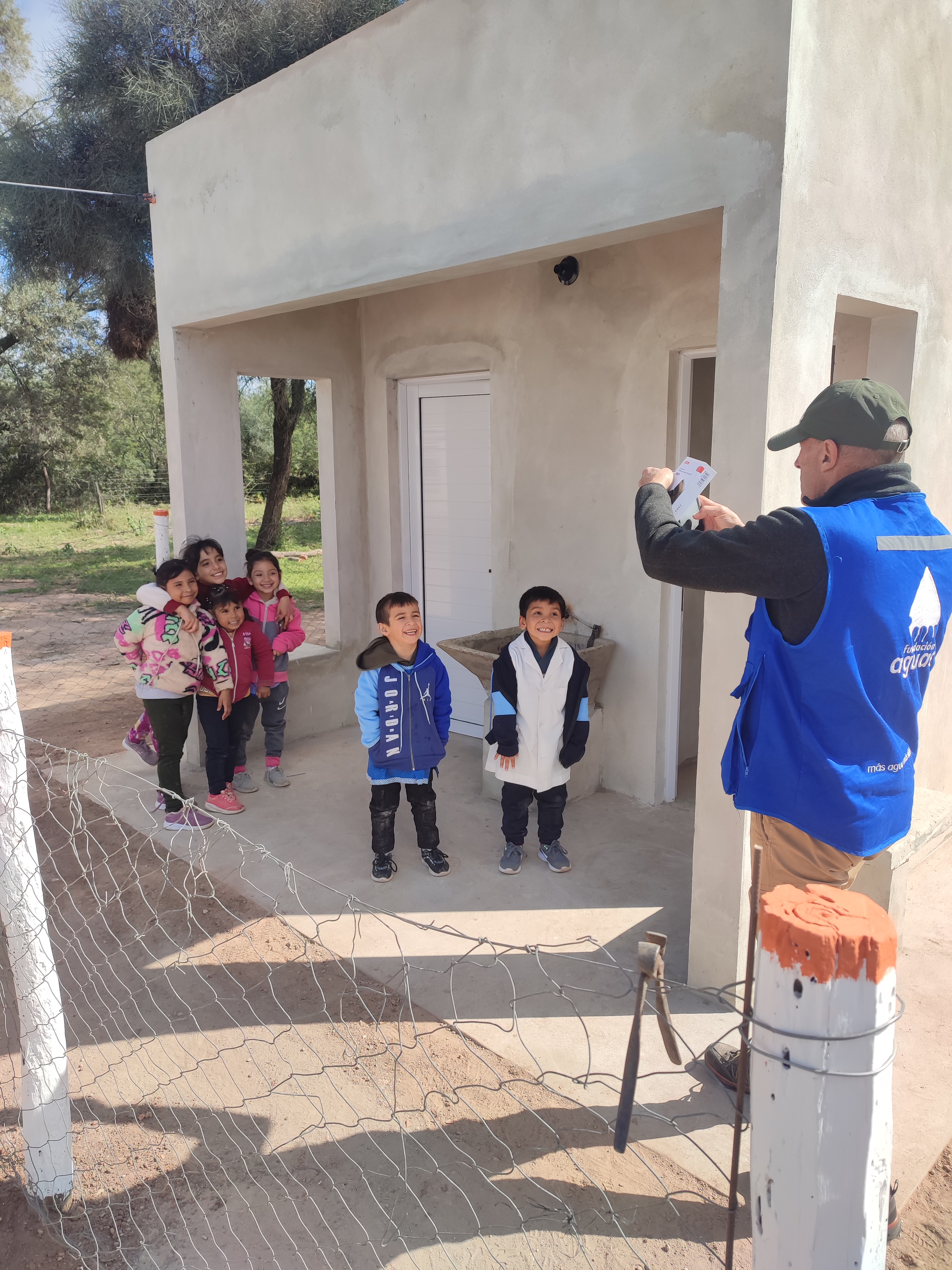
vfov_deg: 69.4
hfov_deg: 54.9
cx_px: 476
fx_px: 917
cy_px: 635
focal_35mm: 25
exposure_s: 1/604
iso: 50
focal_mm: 6.04
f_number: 1.9
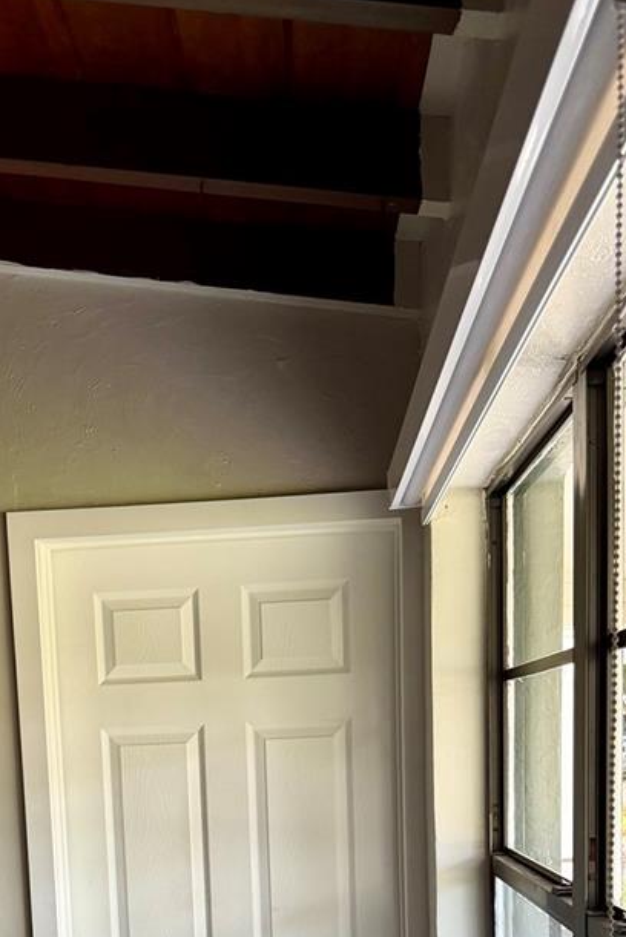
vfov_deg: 36.8
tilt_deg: -7.0
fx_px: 1277
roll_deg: +1.5
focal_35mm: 49
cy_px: 905
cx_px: 212
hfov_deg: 27.4
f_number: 1.78
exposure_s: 1/67
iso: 200
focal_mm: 6.76
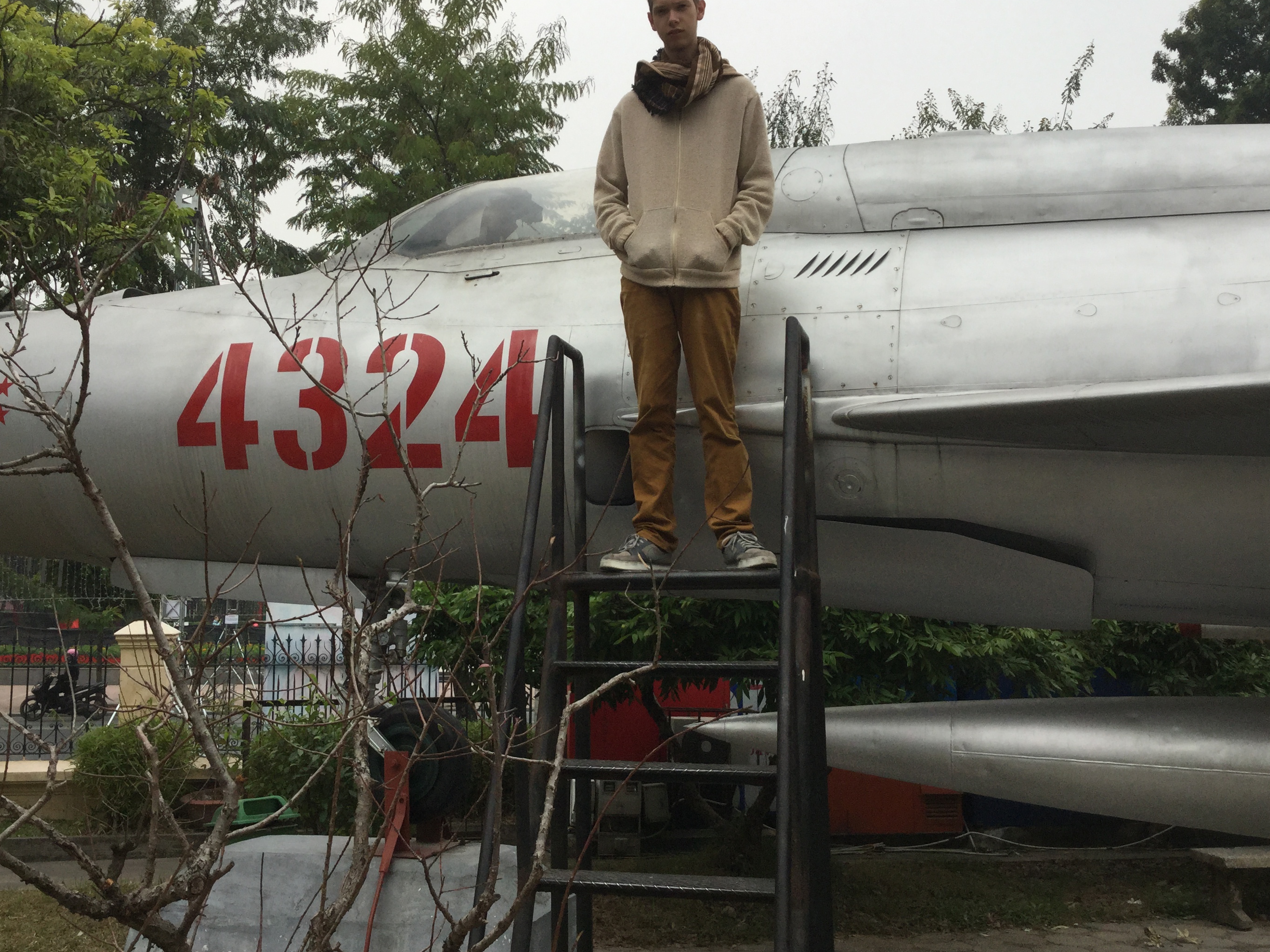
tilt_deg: +5.1
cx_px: 580
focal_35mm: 37
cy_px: 443
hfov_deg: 50.1
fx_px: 1357
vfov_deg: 38.6
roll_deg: -2.6
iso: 25
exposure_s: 1/840
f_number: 2.4
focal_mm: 3.3
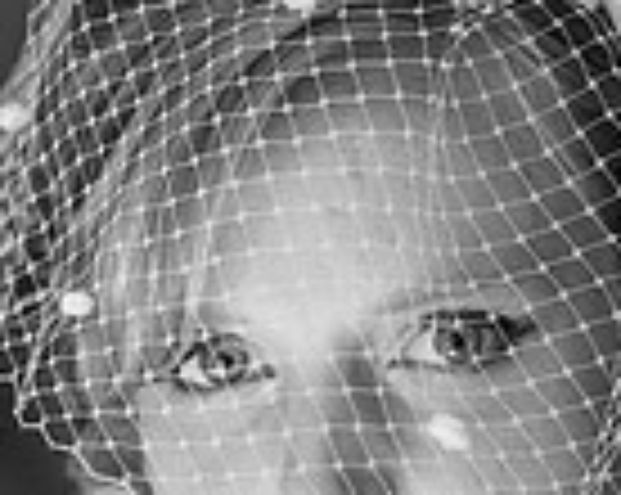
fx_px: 5910
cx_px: 479
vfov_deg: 4.8
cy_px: 711
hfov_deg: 6.0
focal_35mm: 322
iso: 900
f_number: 4
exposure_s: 1/80
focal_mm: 105
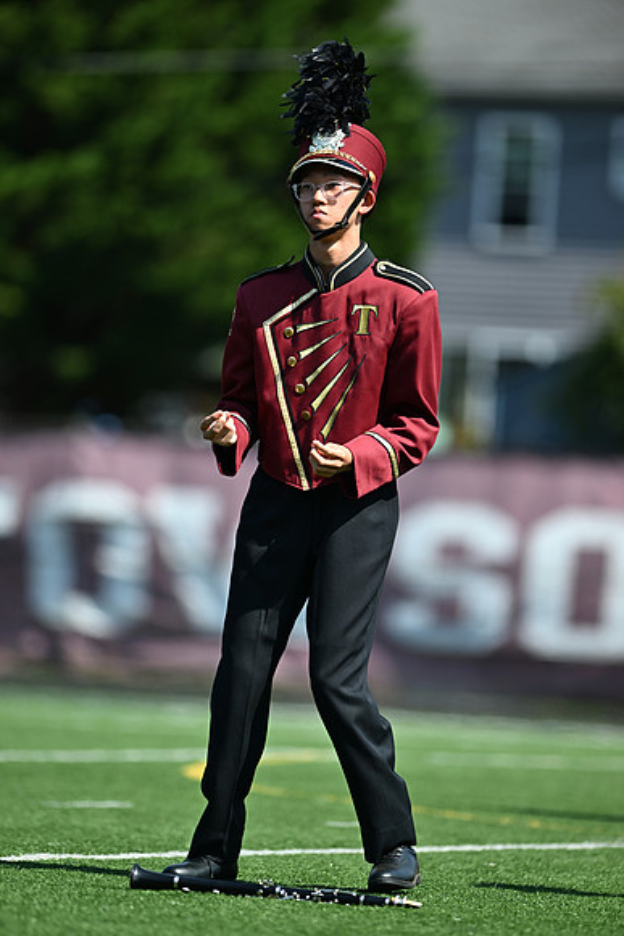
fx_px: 7795
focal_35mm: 300
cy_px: 468
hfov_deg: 4.6
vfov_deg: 6.9
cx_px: 312
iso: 200
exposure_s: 1/2500
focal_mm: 300
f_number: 2.8
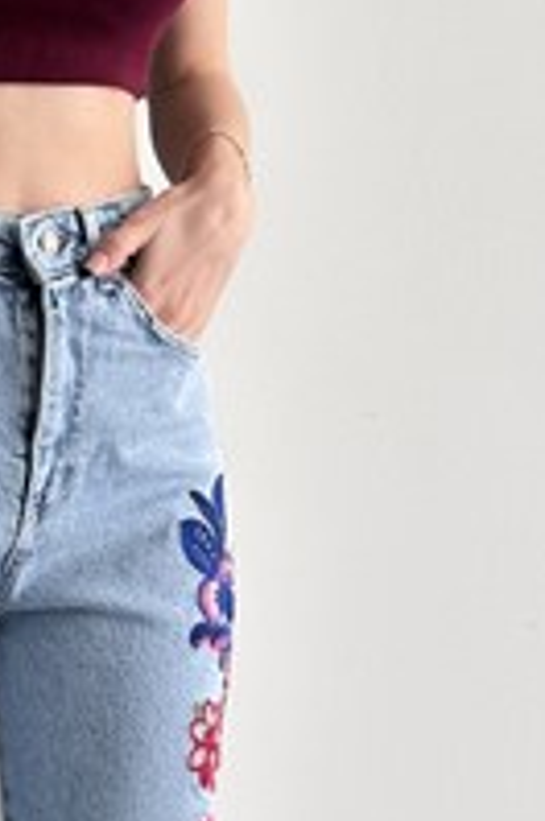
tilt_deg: -6.1
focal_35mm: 134
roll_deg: -0.8
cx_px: 8
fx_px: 3053
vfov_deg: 15.1
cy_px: 819
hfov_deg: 10.1
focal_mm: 6.86
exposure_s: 1/121
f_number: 1.78
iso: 80
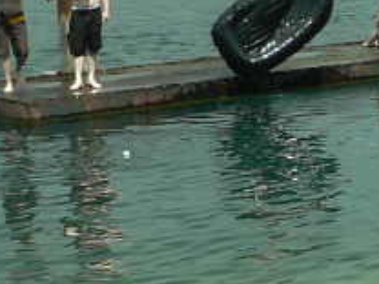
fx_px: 1839
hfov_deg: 10.8
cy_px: 184
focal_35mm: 168
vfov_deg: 8.8
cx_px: 742
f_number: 4
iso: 64
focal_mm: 6
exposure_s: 1/400
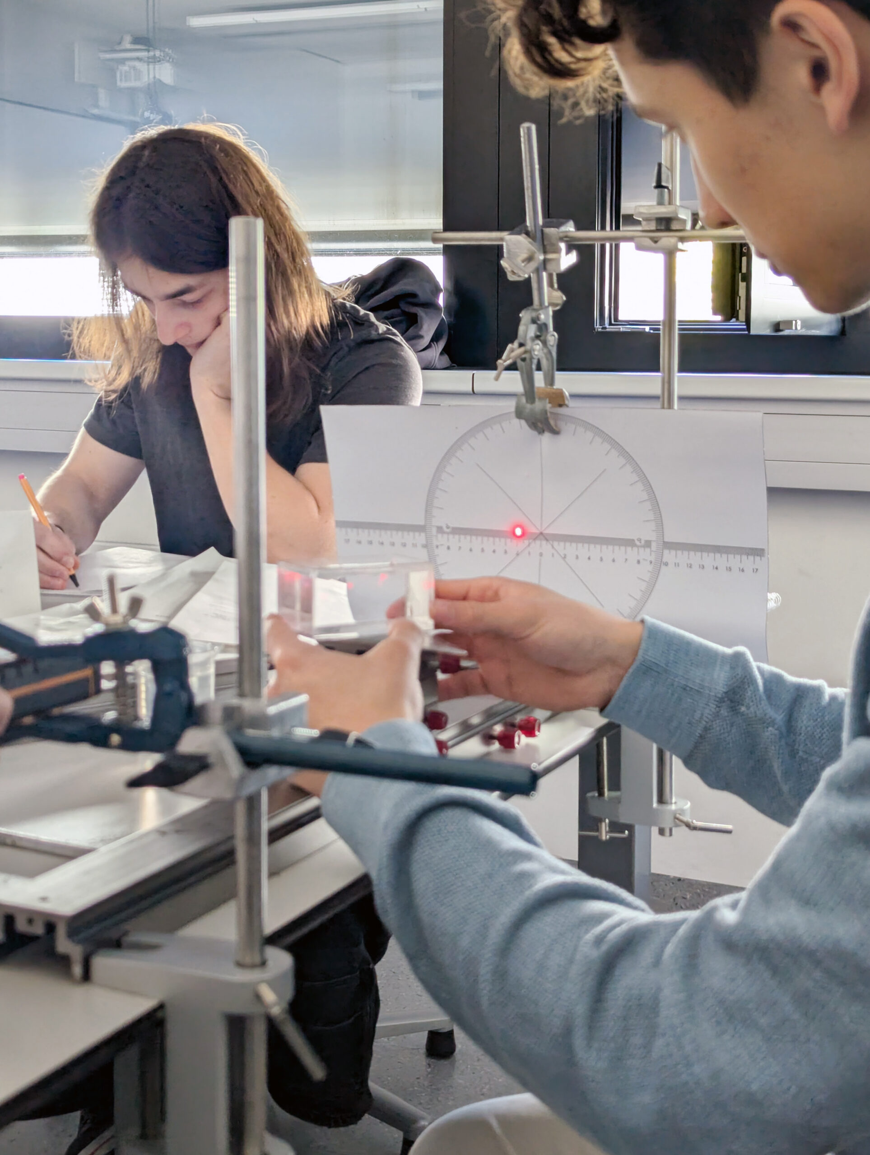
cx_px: 435
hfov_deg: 30.3
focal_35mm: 48
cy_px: 578
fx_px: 1605
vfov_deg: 39.6
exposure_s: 1/94.9
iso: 393
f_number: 1.85
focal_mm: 6.81
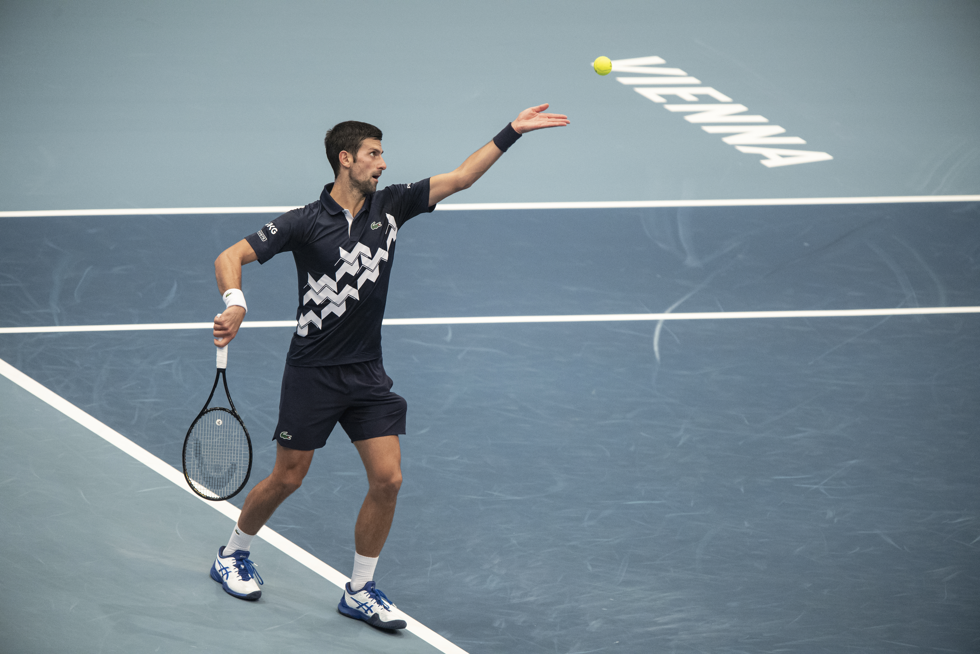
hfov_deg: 3.7
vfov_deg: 2.5
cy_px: 327
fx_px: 15243
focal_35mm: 560
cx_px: 490
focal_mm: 560
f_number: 4
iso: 5000
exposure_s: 1/1000
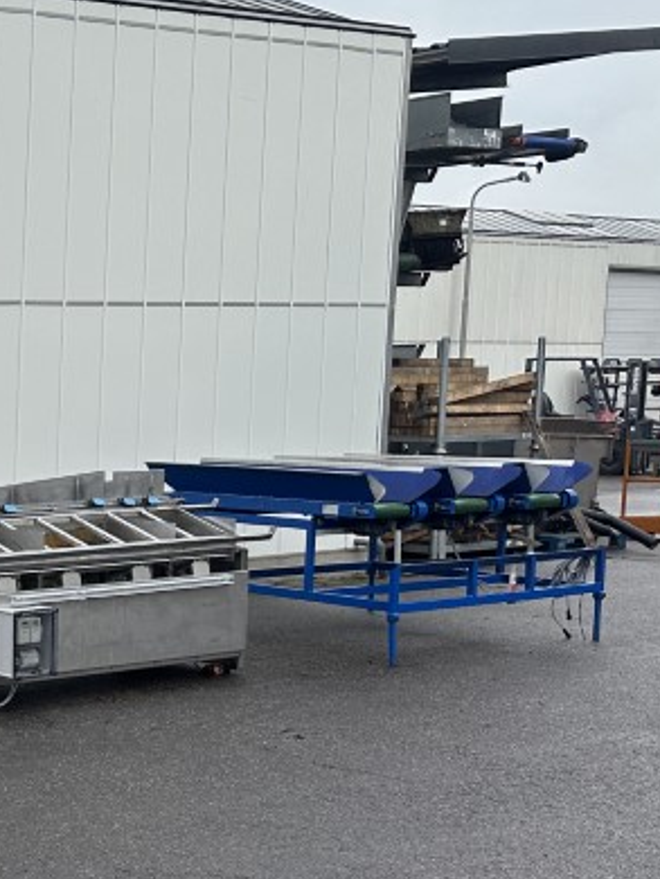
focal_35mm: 63
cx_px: -464
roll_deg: +0.6
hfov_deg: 18.9
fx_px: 1600
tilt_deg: -7.8
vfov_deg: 30.5
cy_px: 570
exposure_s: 1/1272
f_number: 1.78
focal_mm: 6.86
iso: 80
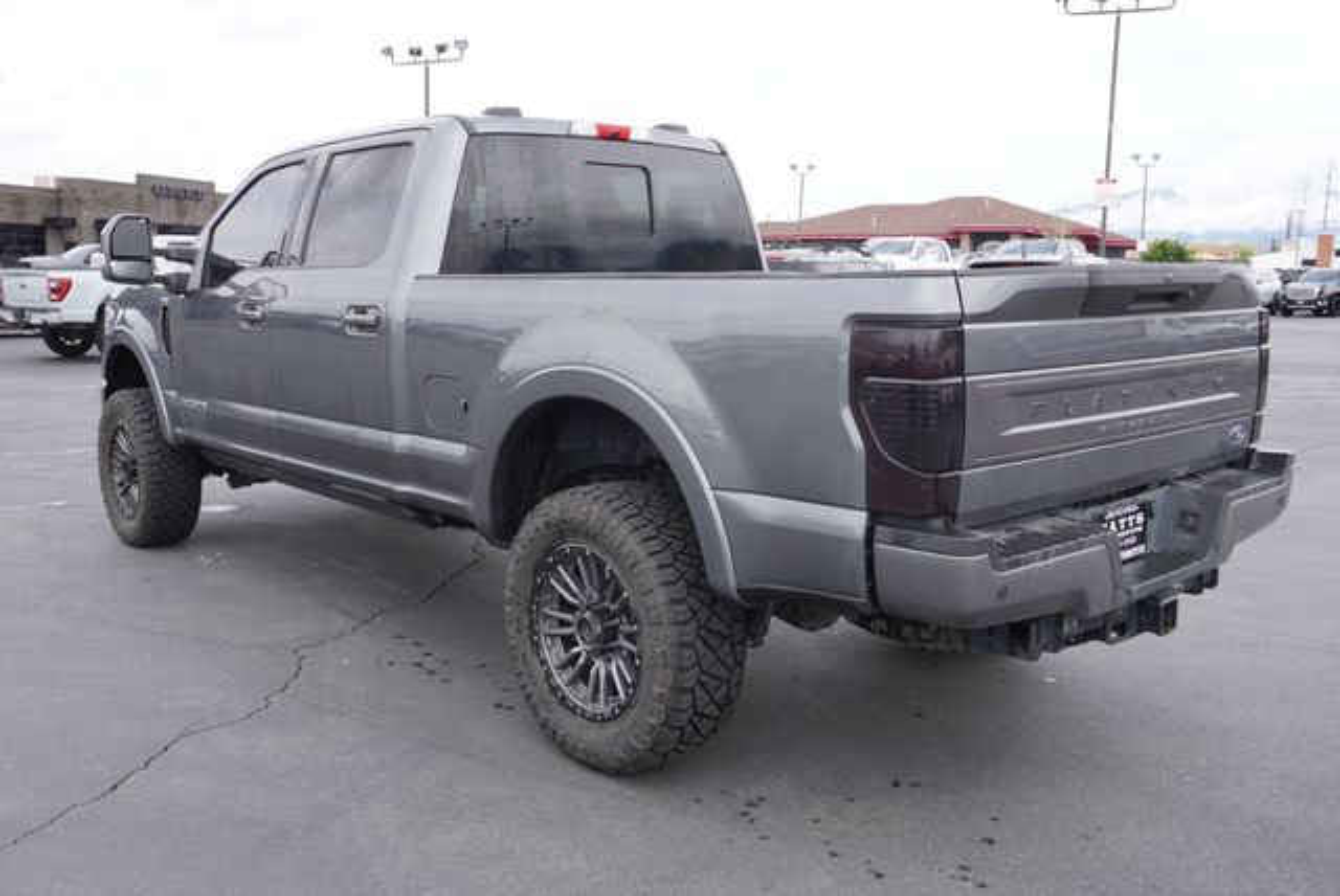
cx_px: 670
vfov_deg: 41.8
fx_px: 1174
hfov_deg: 59.4
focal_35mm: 32
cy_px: 448
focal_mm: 21
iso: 100
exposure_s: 1/100
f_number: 8
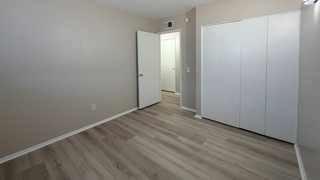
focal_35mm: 16
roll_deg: +1.5
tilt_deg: -2.4
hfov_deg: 99.3
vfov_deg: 65.6
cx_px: 165
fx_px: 136
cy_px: 62
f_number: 2.2
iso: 320
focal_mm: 2.22
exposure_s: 1/120
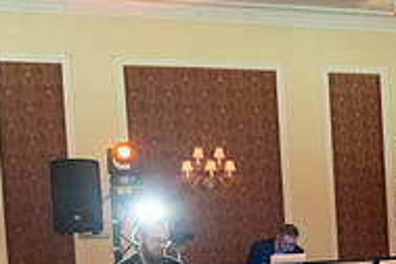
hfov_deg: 19.5
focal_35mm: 92
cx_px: 582
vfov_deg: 14.5
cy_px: 288
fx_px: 1012
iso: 2500
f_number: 2.8
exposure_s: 1/125
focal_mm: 30
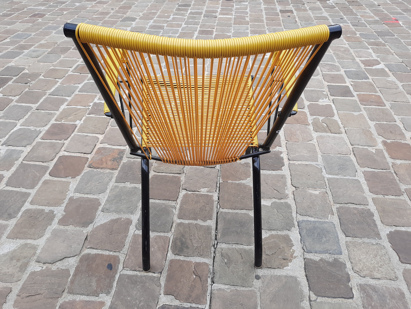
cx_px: 206
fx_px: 297
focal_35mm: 25
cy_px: 154
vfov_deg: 54.9
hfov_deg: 69.4
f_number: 2
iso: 32
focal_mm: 4.6
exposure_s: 1/210
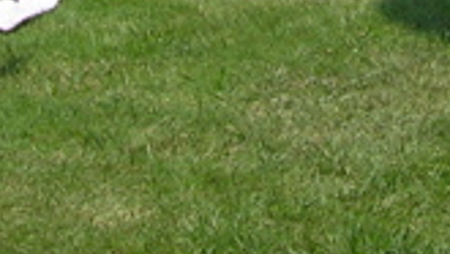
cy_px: -606
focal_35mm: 253
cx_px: -63
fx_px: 3020
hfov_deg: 8.4
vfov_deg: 4.5
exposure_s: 1/682
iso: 50
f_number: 3.4
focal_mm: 9.1
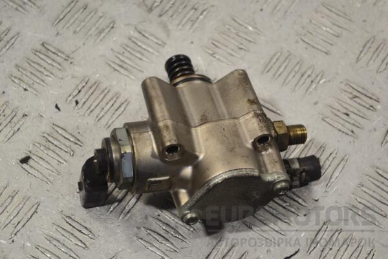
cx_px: 194
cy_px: 130
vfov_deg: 16.6
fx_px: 889
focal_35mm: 82
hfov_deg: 24.6
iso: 110
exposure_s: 1/30
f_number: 5.6
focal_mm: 55
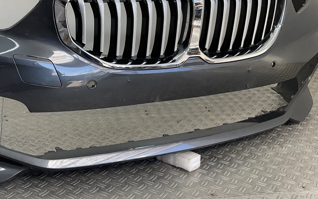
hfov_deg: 39.2
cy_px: 30
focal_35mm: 50
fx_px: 433
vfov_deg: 25.2
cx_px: 79
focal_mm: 3
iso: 16
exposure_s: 1/156
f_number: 1.8
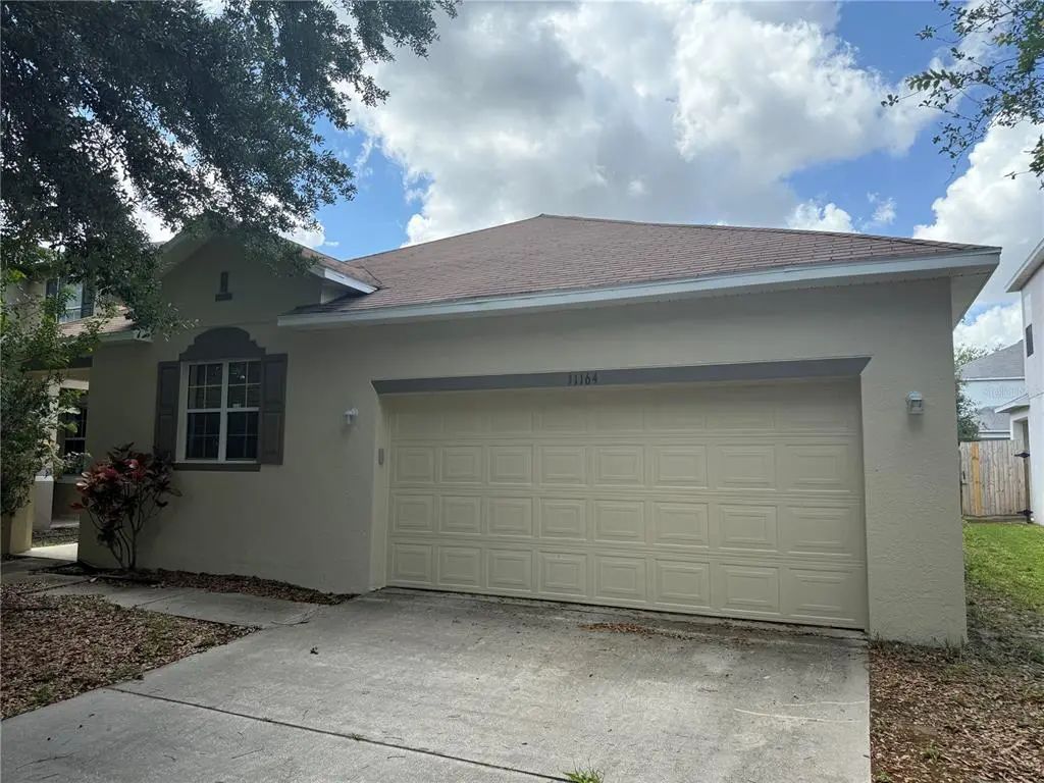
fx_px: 724
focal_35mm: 24
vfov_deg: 56.8
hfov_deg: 71.6
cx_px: 522
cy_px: 392
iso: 100
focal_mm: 6.76
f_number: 1.78
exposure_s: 1/2801
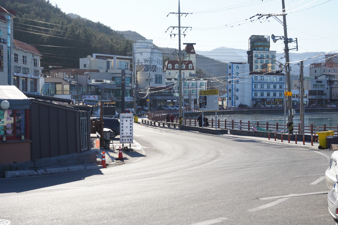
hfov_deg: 40.3
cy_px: 112
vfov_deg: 27.5
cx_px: 169
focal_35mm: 49
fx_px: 460
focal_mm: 49
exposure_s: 1/100
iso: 100
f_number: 11
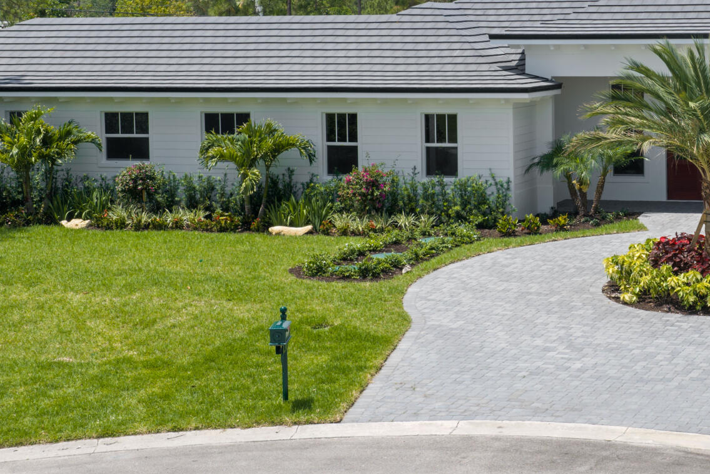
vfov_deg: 18.3
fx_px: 1460
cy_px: 95
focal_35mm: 74
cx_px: 733
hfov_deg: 25.8
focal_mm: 14.45
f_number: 5
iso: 100
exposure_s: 1/200
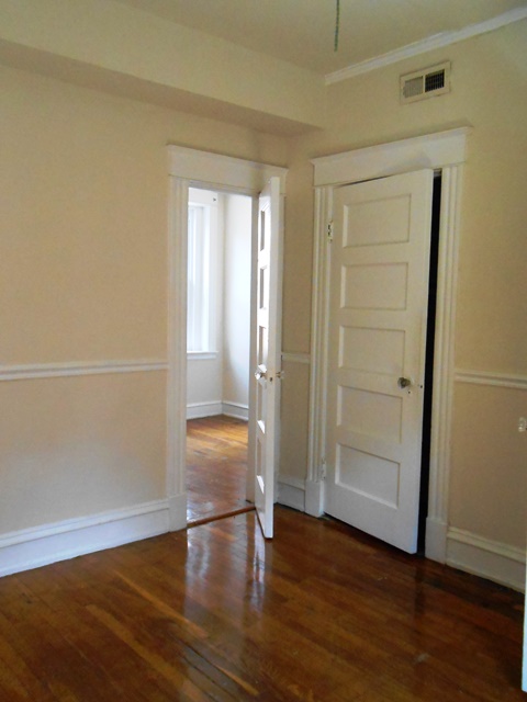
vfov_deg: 60.0
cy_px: 351
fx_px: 609
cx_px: 264
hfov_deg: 46.8
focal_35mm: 30
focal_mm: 5.3
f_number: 3.8
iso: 800
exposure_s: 1/100
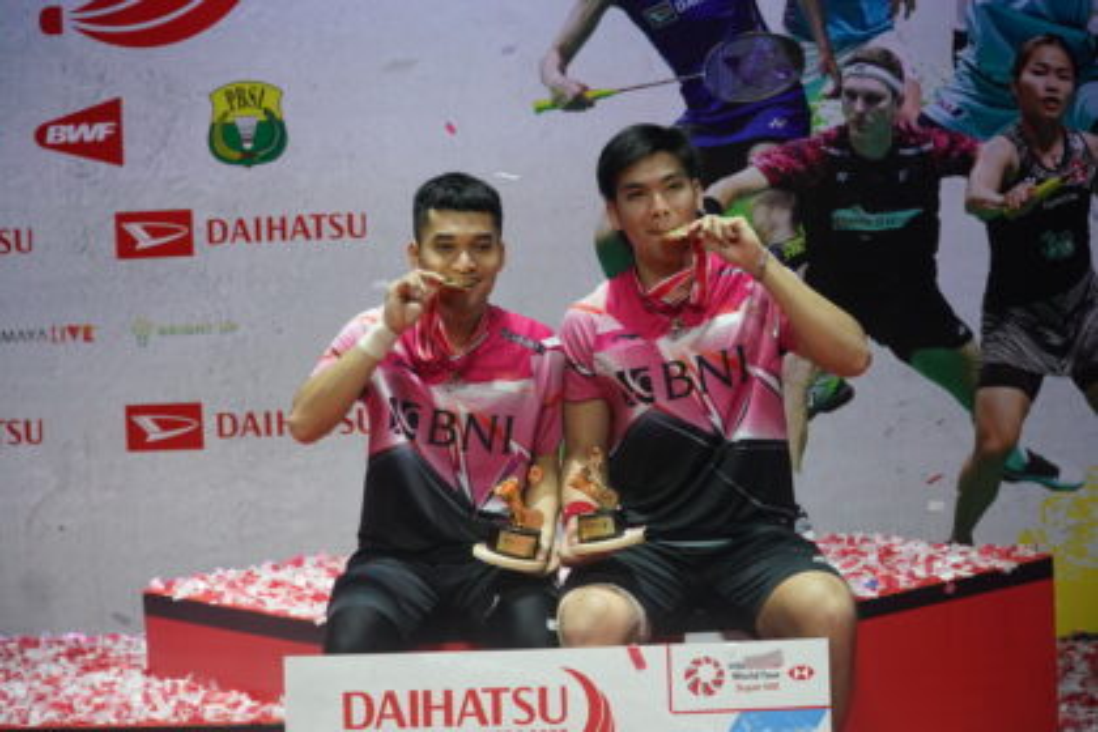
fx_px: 2501
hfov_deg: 24.8
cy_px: 366
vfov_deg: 16.7
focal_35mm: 82
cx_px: 549
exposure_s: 1/1000
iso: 2000
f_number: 4
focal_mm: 55
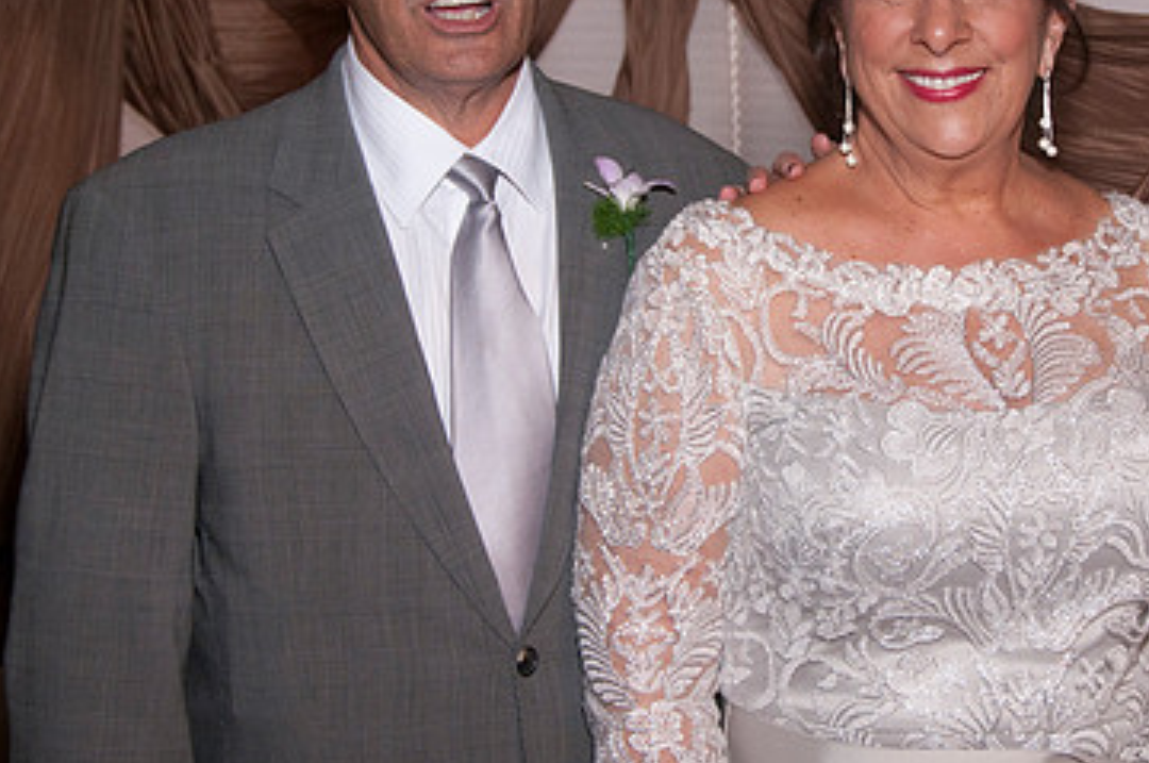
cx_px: 865
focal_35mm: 87
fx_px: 2773
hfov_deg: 23.2
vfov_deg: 15.6
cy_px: 241
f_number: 5.6
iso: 400
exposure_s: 1/60
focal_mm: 36
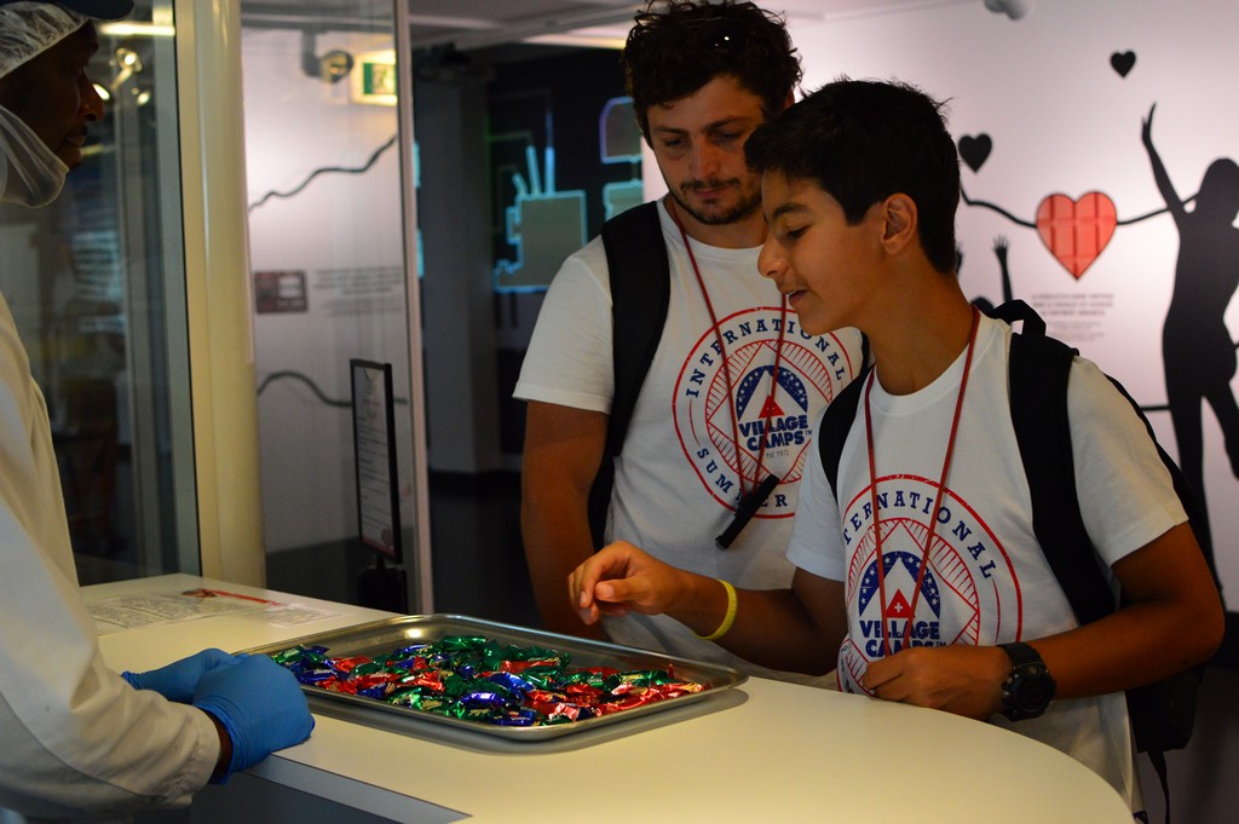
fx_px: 1805
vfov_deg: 25.7
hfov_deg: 37.9
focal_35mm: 52
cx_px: 620
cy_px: 412
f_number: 3.5
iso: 1600
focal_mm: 35
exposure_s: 1/320
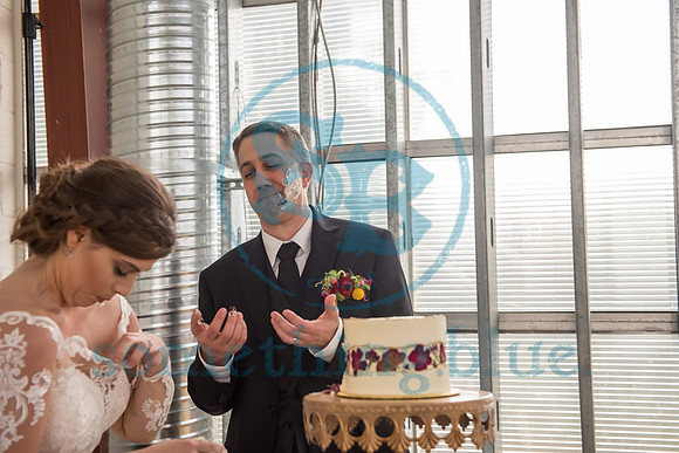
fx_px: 906
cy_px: 226
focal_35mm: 48
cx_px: 340
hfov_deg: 41.1
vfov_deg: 28.1
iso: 1000
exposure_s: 1/125
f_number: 4.5
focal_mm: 48
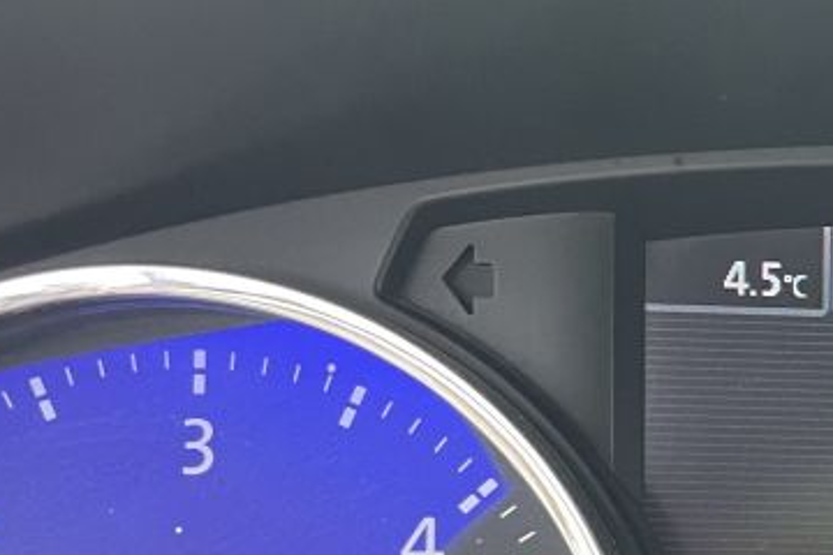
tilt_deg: -25.1
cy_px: 574
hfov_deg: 23.9
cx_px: 1004
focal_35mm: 77
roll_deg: -1.8
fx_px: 1782
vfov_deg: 17.3
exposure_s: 1/37
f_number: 1.6
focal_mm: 4.2
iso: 400
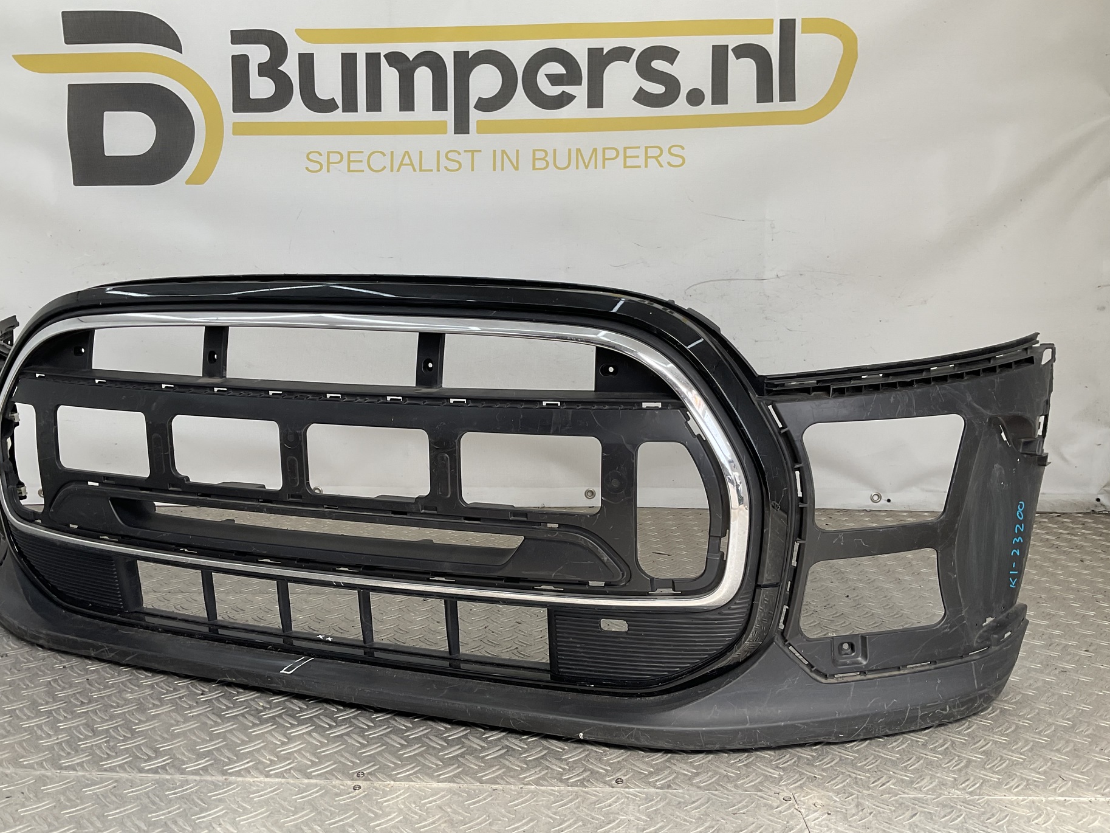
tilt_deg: -9.5
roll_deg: -1.4
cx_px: 501
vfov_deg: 44.2
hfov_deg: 56.7
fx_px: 1026
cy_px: 407
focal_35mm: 32
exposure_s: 1/226
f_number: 1.8
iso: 16
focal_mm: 3
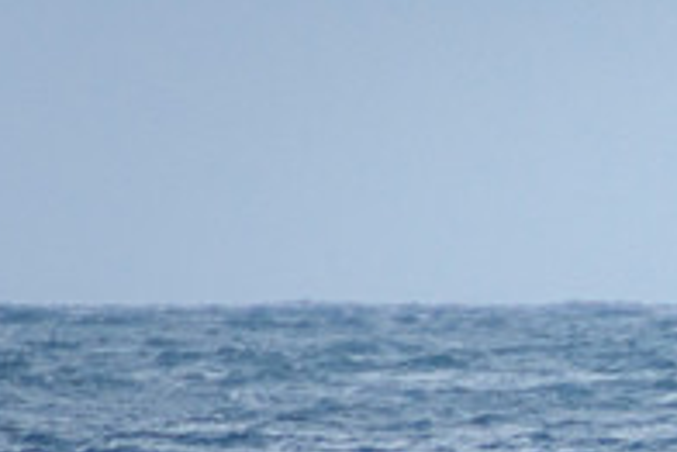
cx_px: 995
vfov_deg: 0.8
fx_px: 34213
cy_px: 526
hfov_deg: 1.1
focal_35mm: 1818
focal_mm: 400
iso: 800
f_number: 5.6
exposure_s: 1/1600
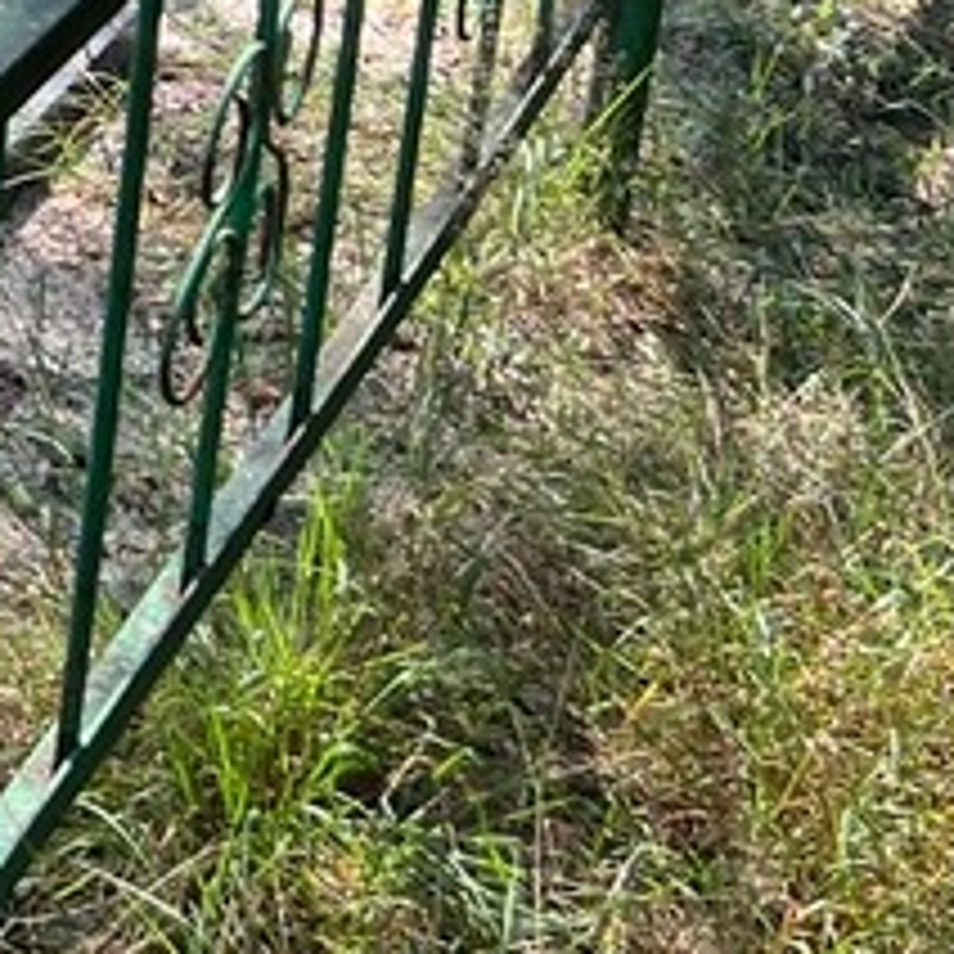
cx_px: -932
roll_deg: +1.4
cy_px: -486
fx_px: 3461
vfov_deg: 14.6
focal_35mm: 111
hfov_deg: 13.5
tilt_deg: -12.7
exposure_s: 1/281
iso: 50
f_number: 1.5
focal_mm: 5.7
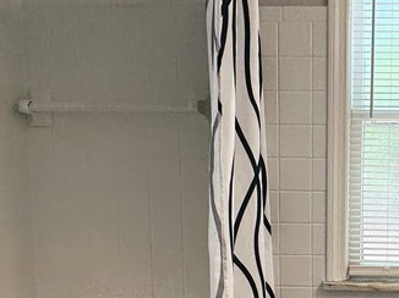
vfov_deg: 32.6
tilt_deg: -4.9
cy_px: 199
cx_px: 352
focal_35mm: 44
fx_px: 507
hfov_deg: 40.1
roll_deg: -1.0
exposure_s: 1/120
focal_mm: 2.22
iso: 64
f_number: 2.2
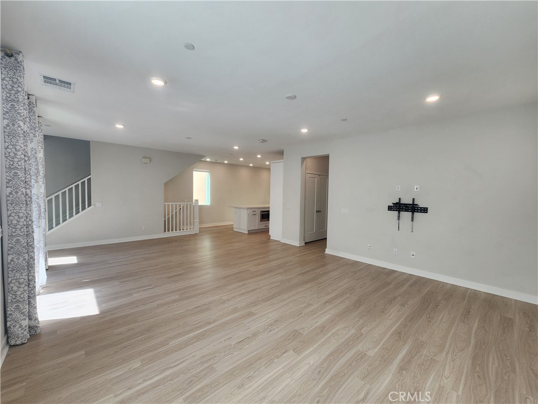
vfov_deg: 89.9
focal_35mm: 13
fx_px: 202
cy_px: 202
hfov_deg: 106.2
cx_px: 269
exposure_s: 1/120
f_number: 2.2
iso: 64
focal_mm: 2.2
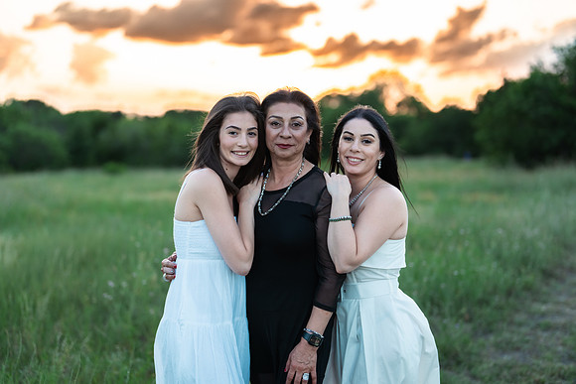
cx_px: 288
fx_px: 800
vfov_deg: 27.0
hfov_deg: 39.6
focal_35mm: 50
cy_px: 192
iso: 160
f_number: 1.4
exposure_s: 1/640
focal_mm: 50
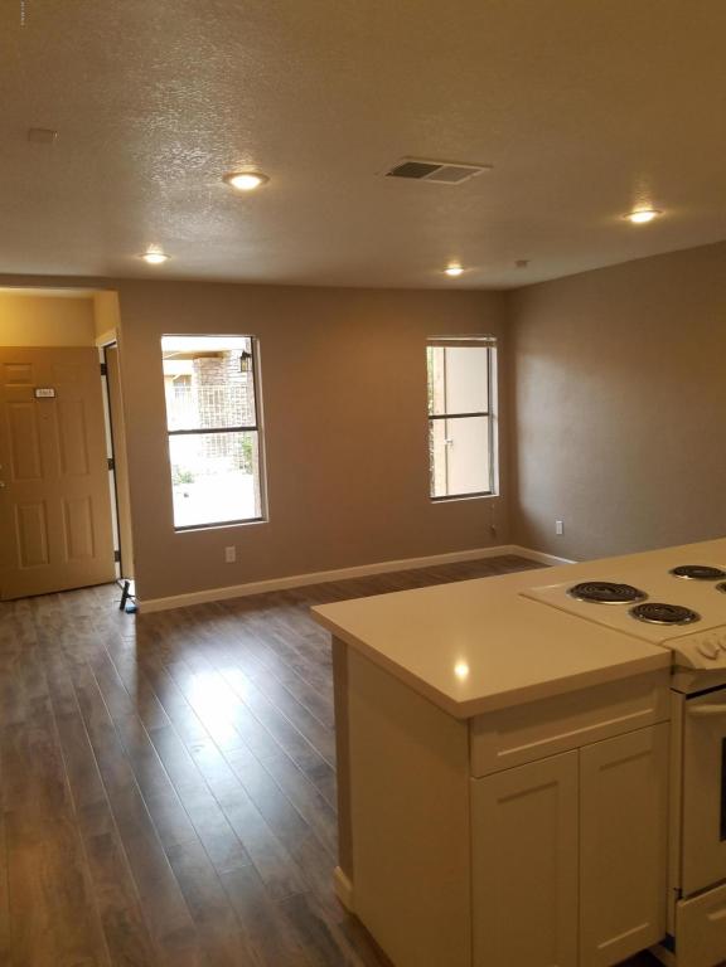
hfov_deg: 53.1
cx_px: 363
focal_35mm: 26
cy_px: 484
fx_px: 727
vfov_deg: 67.3
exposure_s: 1/60
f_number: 1.7
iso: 80
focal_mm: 4.2
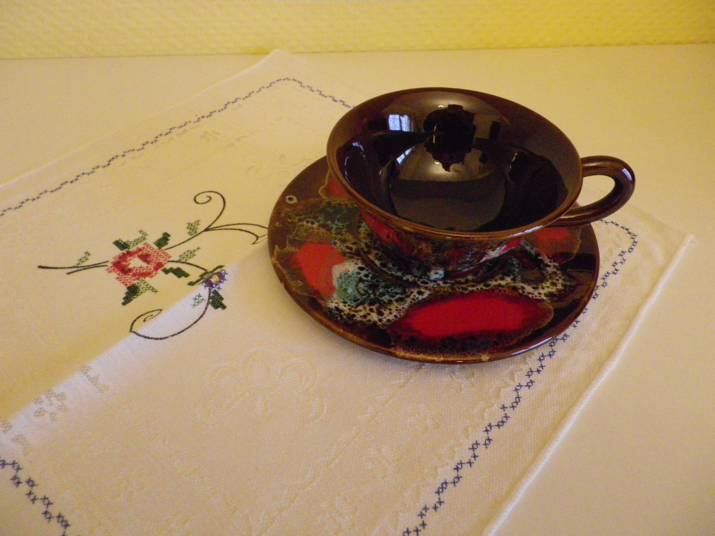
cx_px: 358
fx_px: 578
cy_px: 268
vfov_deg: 49.7
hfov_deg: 63.4
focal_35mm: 28
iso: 800
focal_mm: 4.9
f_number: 2.6
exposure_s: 1/50
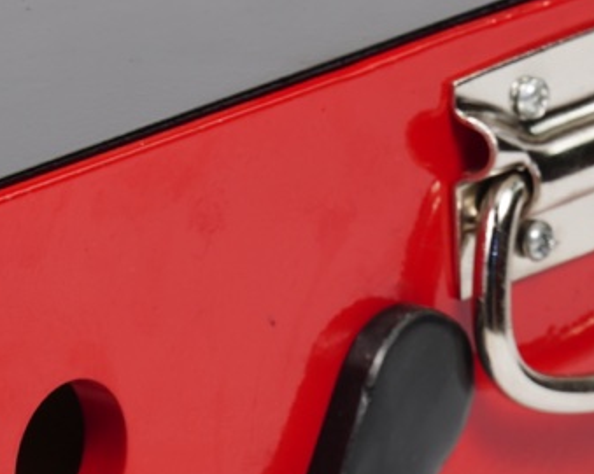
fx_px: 8295
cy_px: 360
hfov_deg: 4.1
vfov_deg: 3.3
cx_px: 37
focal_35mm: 472
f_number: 16
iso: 100
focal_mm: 142
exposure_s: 1/1.25
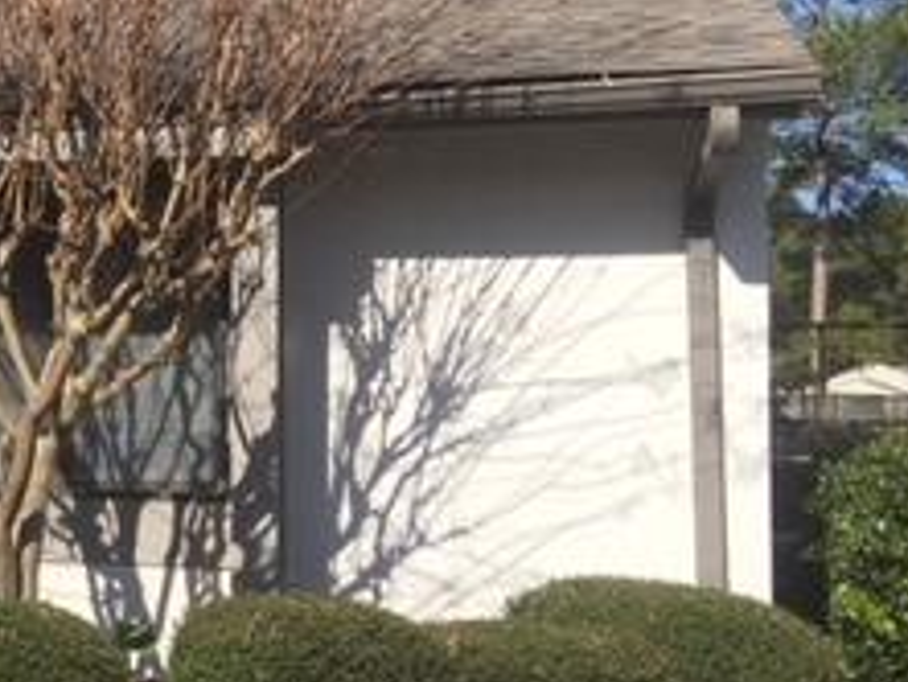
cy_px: 316
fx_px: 2205
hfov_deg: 20.7
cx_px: -341
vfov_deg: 17.6
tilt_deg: +4.6
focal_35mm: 84
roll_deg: -0.5
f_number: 2.2
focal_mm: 4.15
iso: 25
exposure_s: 1/1374
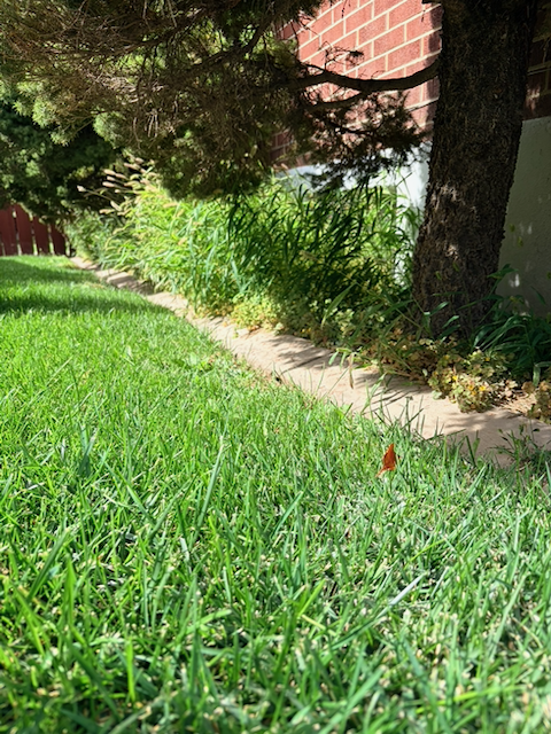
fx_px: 552
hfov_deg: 53.1
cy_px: 367
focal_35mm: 26
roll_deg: +0.9
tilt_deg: -15.5
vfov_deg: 67.3
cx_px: 276
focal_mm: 5.96
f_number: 1.6
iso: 50
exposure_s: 1/959
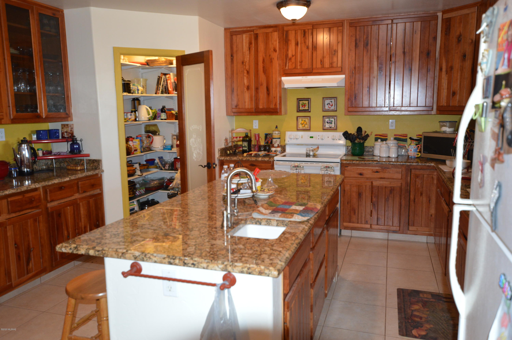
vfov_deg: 45.6
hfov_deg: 64.6
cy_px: 170
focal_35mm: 28
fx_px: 405
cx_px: 256
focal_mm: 19
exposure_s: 1/60
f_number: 3.5
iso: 800
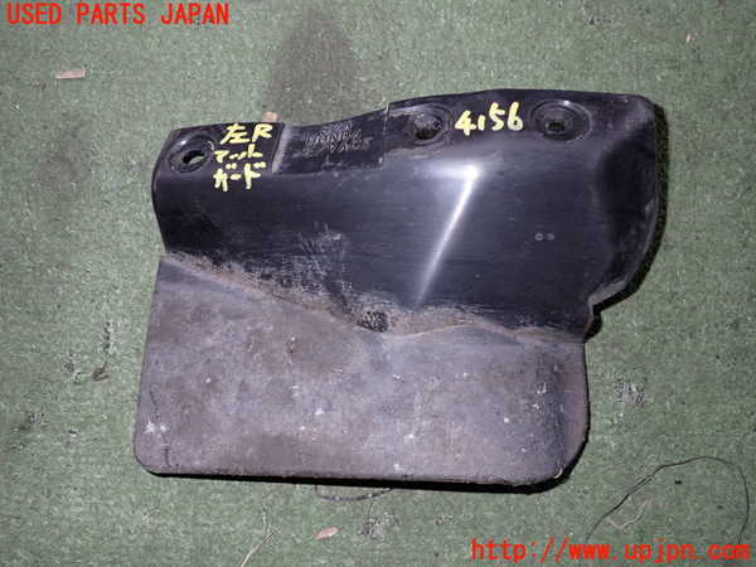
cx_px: 378
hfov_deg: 60.0
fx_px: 655
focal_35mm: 30
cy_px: 284
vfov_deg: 46.8
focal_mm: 5.4
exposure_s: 1/30
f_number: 6.3
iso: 200
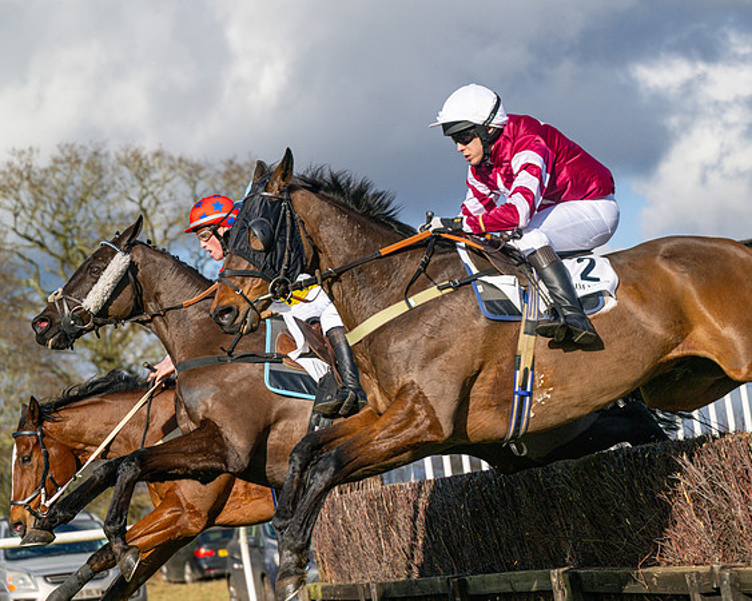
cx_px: 341
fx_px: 2481
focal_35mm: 112
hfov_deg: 17.2
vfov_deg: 13.8
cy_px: 300
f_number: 4
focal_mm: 98
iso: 400
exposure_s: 1/6400
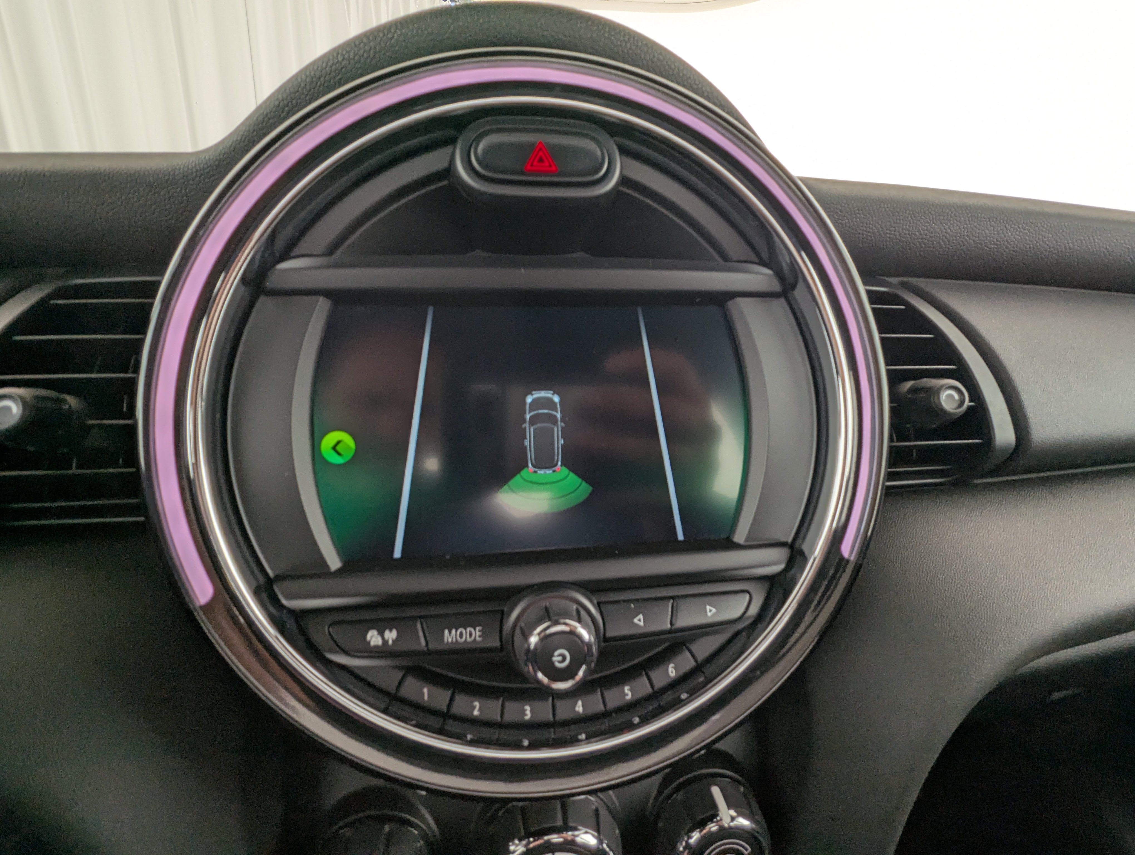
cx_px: 568
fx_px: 525
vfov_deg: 78.2
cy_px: 428
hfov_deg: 94.4
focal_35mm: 16
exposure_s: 1/52.9
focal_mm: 2.35
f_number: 2.2
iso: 69
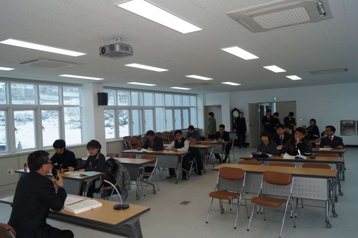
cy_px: 119
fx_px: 298
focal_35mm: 30
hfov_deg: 61.9
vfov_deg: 43.6
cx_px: 179
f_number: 4.5
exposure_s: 1/100
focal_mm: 20
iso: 100
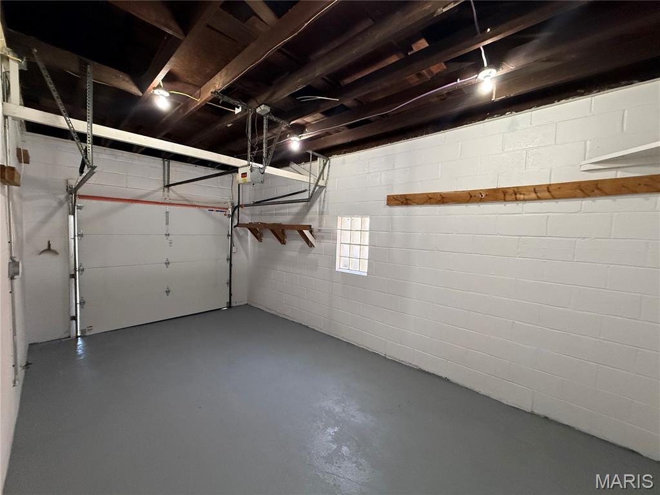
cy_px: 248
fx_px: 267
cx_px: 330
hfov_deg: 102.1
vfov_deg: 85.7
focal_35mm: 14
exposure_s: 1/120
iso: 500
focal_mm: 2.22
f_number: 2.2
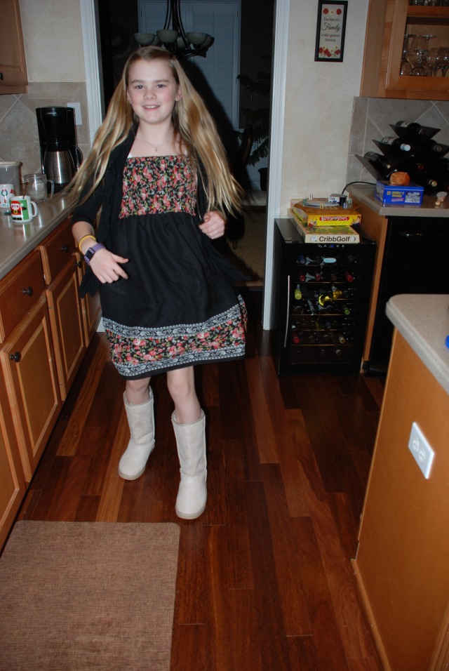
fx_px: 504
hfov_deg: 48.1
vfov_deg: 67.3
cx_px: 224
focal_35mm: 27
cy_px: 336
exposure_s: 1/60
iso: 200
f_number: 3.5
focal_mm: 18
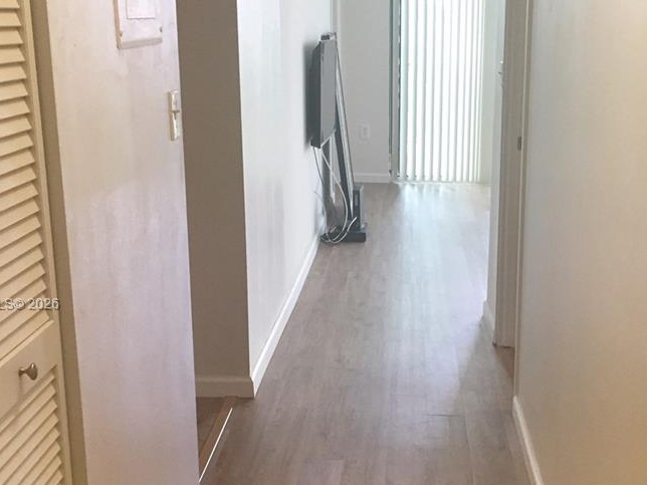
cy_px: 305
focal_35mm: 54
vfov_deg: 26.9
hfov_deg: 35.5
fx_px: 1009
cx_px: 326
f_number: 2.2
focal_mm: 4.15
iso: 80
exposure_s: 1/30
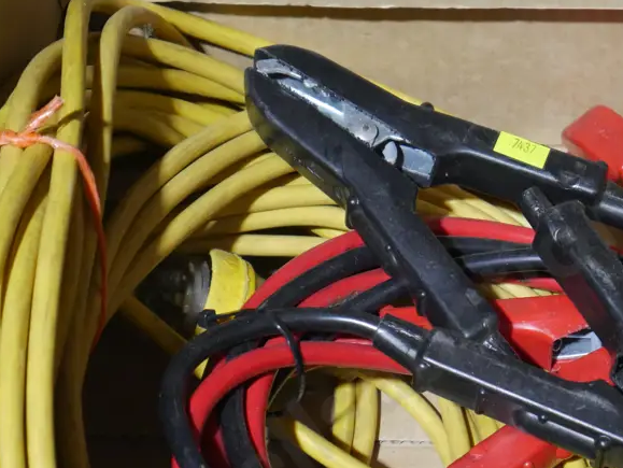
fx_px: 2485
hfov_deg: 14.3
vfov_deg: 10.7
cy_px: 347
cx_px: 436
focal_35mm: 138
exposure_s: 1/100
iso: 3200
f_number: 5.6
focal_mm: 39
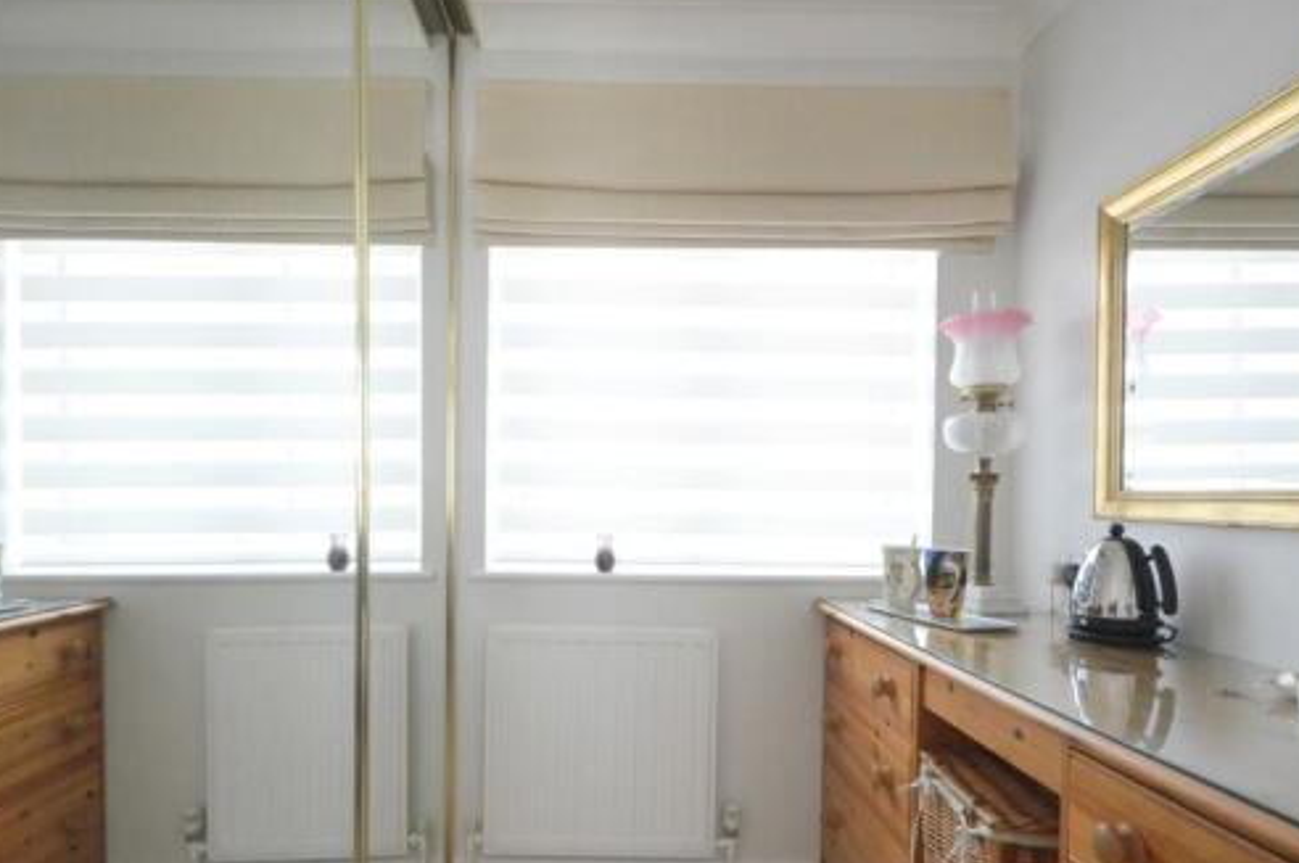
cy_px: 517
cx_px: 636
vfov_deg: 61.3
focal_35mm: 20
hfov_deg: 84.0
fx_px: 721
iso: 3200
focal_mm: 10
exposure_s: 1/640
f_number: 5
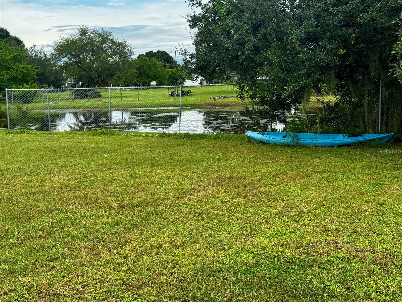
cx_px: 201
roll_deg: +2.3
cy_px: 151
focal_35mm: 48
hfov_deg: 39.7
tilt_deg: -7.4
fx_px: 557
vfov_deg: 30.3
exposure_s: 1/1458
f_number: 1.78
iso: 64
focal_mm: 6.76
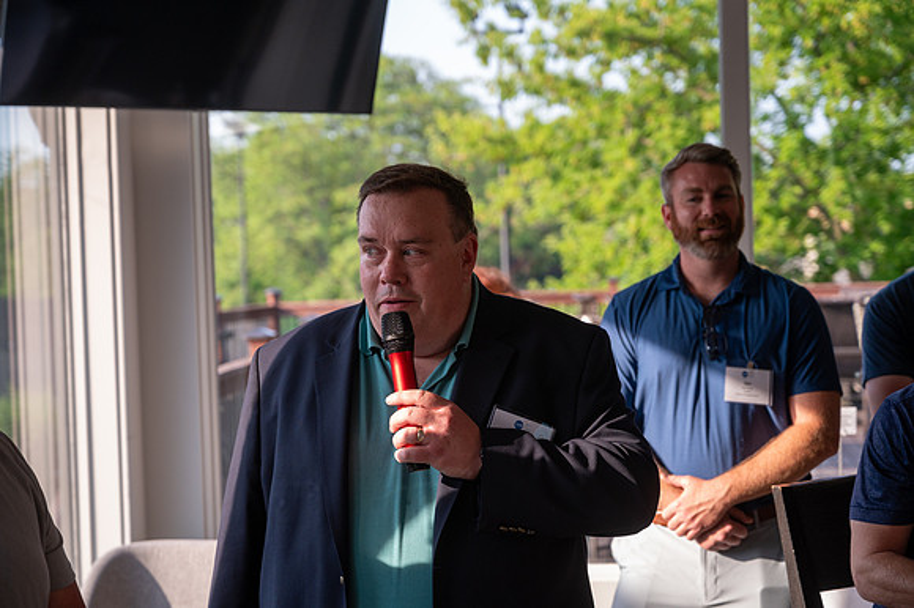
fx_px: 1847
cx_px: 447
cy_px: 304
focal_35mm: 73
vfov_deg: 18.7
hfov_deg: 27.8
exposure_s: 1/640
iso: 640
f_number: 4
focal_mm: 70
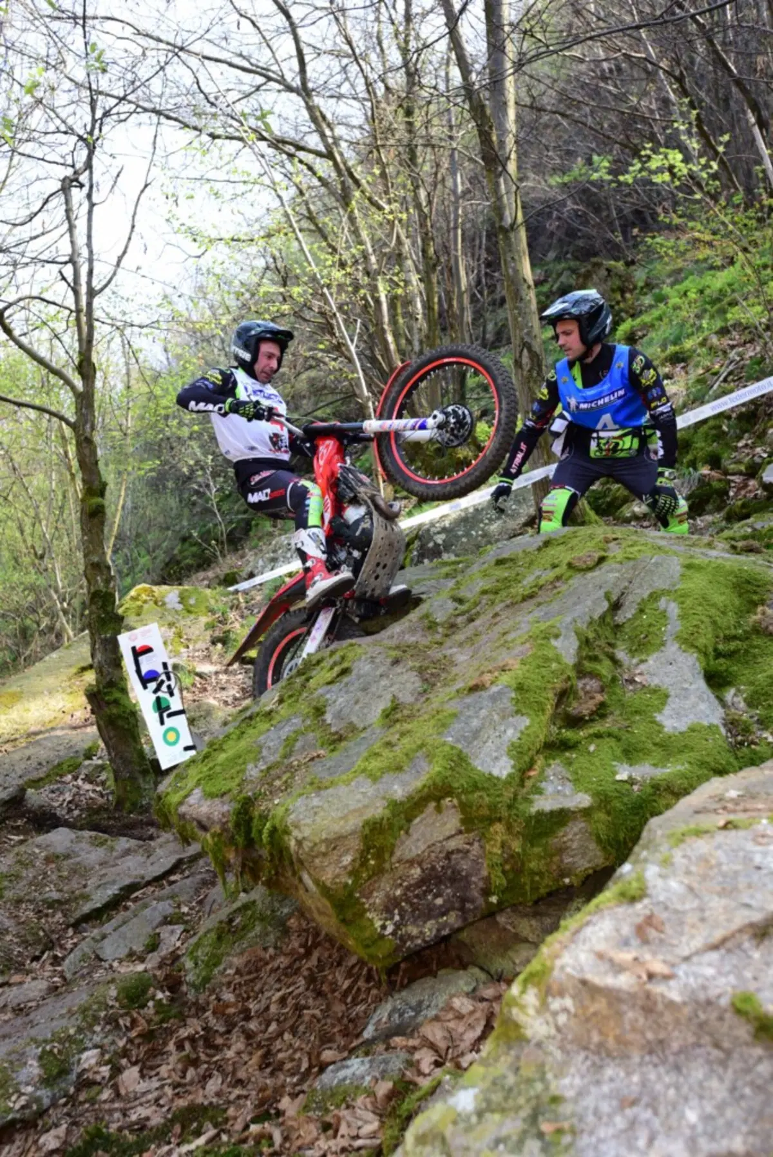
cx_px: 386
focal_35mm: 35
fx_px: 1125
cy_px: 578
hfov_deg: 37.9
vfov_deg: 54.4
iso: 640
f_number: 4.5
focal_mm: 35
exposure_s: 1/800
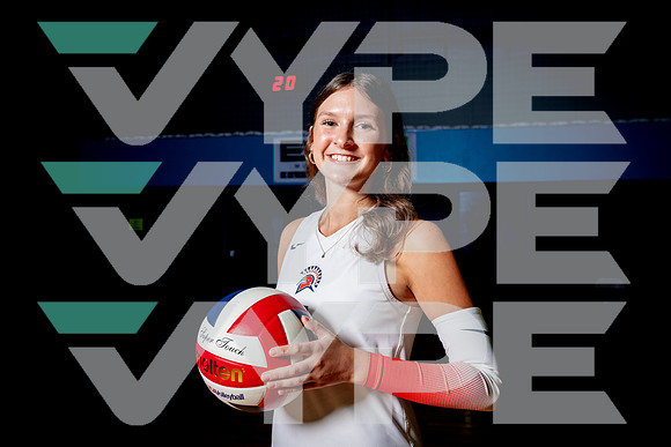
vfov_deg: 37.3
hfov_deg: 53.7
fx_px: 663
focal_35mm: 36
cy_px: 224
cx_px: 336
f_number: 5
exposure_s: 1/200
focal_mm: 35
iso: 250
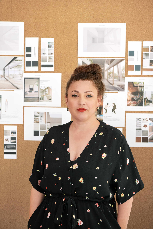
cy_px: 114
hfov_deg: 19.5
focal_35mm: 70
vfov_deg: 28.8
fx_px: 446
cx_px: 76
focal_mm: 70
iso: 800
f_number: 5.6
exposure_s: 1/125
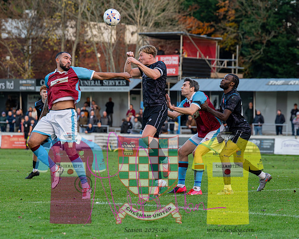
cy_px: 130
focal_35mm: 169
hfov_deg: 11.4
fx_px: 1498
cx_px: 137
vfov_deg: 9.1
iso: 1600
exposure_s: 1/1250
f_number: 4
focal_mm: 120
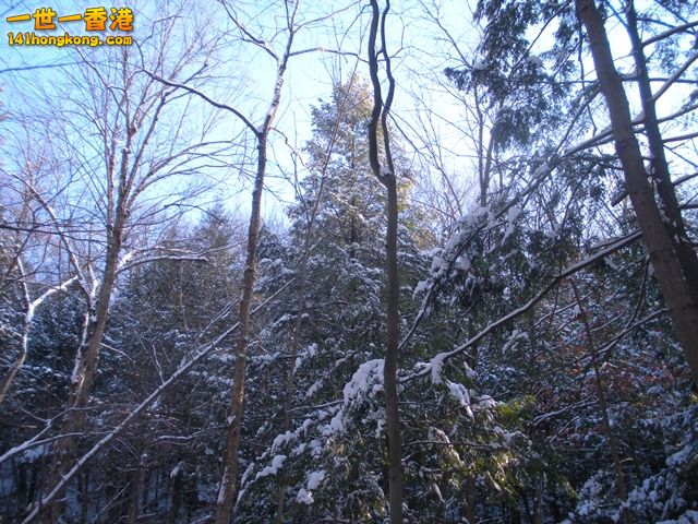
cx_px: 349
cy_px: 262
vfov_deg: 39.7
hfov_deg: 51.4
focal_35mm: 36
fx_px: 726
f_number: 3.5
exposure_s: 1/125
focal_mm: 6.3
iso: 73
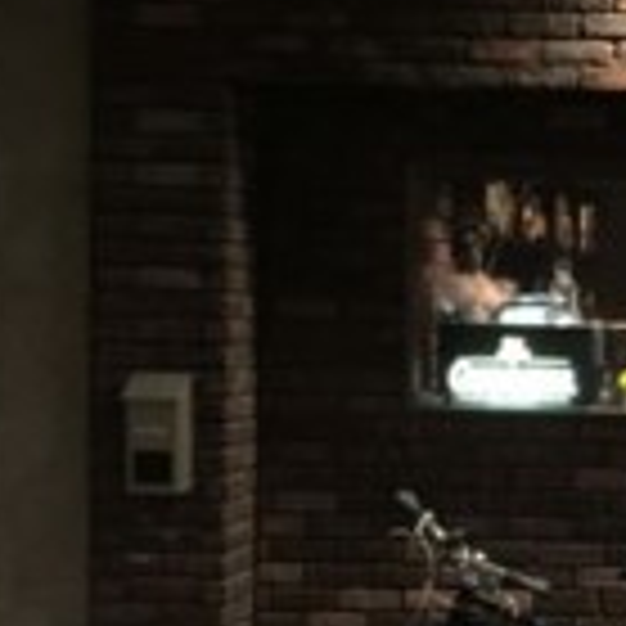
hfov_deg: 19.6
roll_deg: -1.3
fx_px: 1698
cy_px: 401
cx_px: 766
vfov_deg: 20.8
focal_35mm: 83
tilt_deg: -2.5
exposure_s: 1/4
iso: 200
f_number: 2.2
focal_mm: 4.15
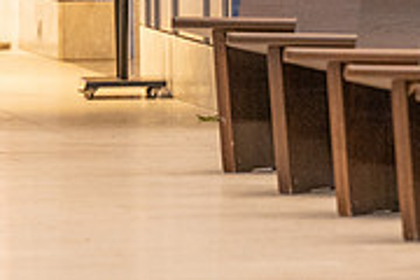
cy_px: -32
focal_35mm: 940
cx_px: 243
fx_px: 10966
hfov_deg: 2.2
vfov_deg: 1.5
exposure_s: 1/200
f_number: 2.8
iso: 1600
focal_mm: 200
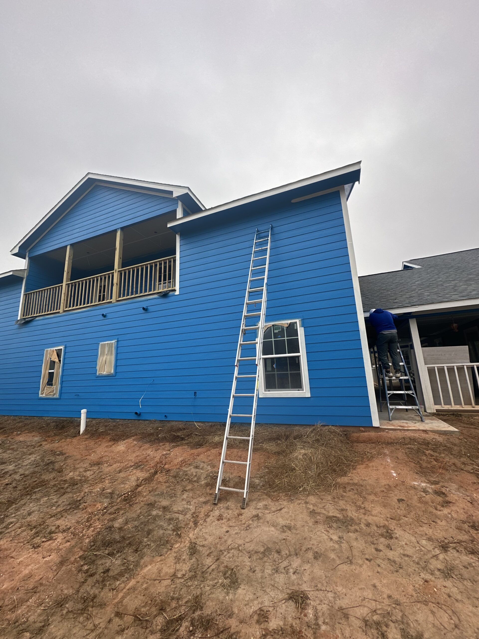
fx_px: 258
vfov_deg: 102.1
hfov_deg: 85.7
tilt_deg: +12.5
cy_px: 320
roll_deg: +2.2
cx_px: 240
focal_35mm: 14
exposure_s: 1/212
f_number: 2.2
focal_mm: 2.22
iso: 40
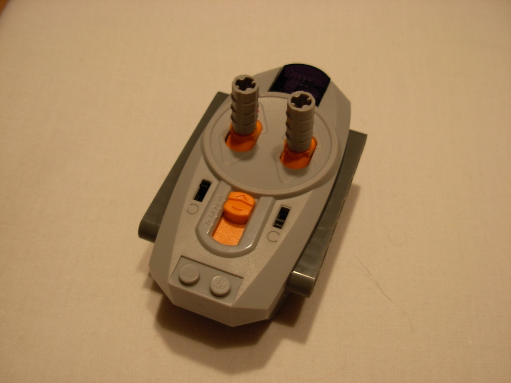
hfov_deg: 49.0
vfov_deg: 37.7
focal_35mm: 38
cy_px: 192
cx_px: 256
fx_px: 561
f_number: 2.9
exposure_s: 1/10.6
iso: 79
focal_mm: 6.3
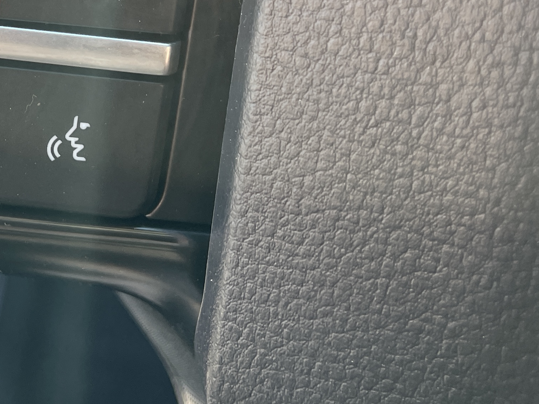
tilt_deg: -38.1
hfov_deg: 25.9
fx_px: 1074
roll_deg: -0.1
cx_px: -65
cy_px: -90
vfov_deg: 19.9
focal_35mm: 69
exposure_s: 1/121
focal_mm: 4.2
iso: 50
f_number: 1.6
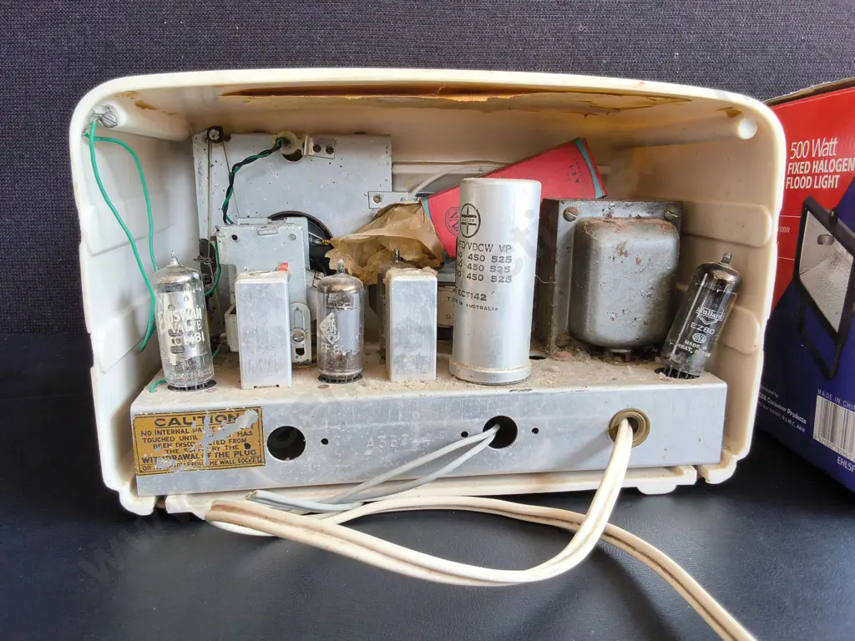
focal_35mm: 27
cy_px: 320
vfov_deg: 51.4
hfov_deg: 65.3
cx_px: 428
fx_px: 667
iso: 100
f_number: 2
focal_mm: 2.87
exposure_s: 1/100
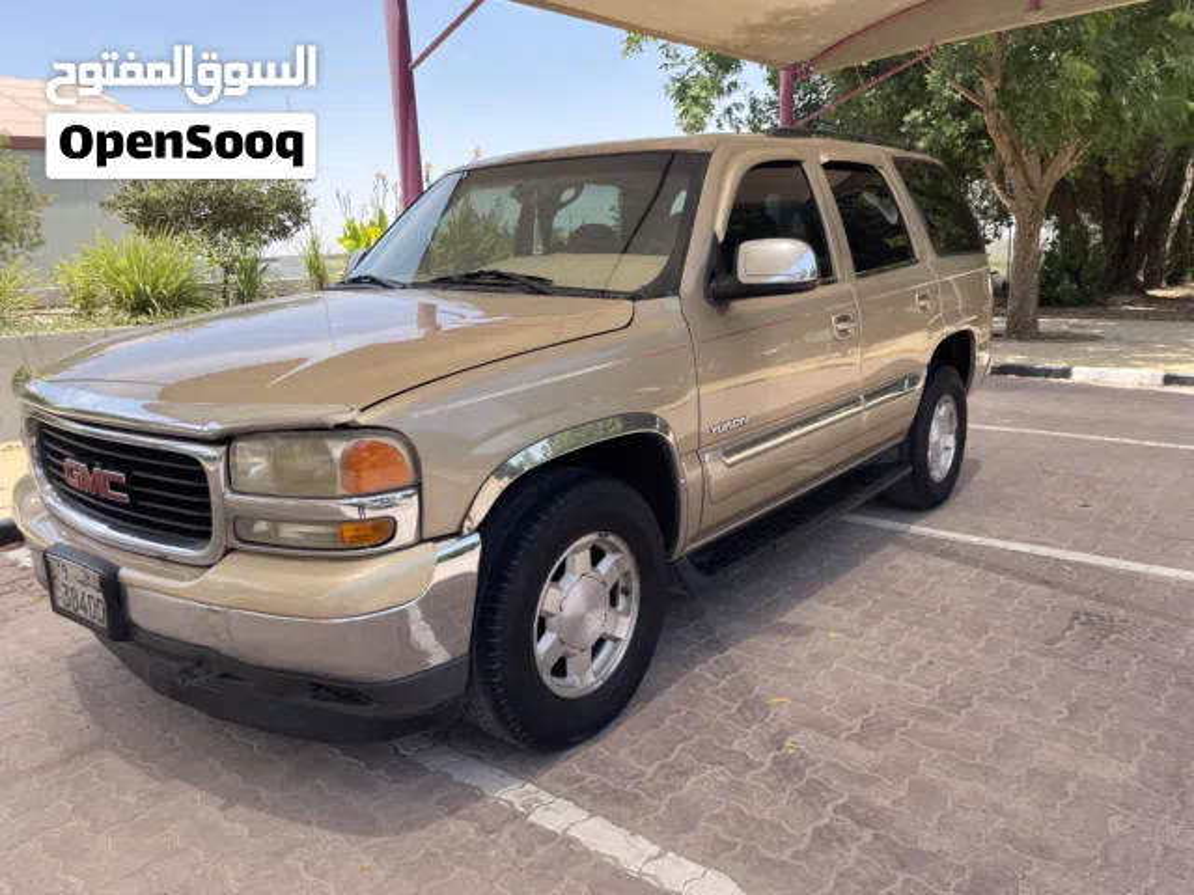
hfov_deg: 69.4
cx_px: 597
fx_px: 862
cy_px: 448
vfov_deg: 54.9
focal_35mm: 25
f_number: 1.6
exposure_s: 1/1140
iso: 32
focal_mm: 5.1
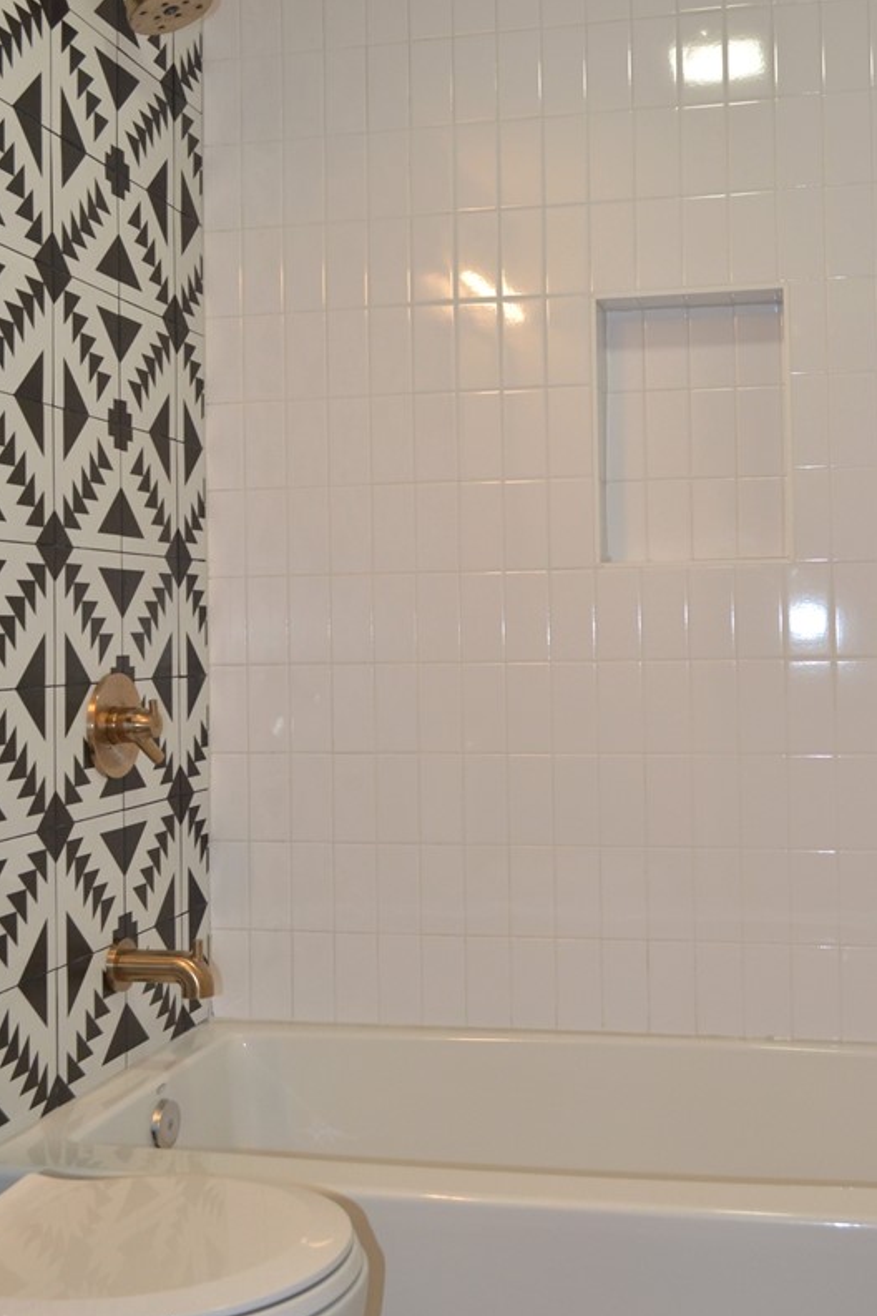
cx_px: 538
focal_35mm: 37
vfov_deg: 51.8
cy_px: 577
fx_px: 1352
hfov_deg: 35.8
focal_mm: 18
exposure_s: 1/60
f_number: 5
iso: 800
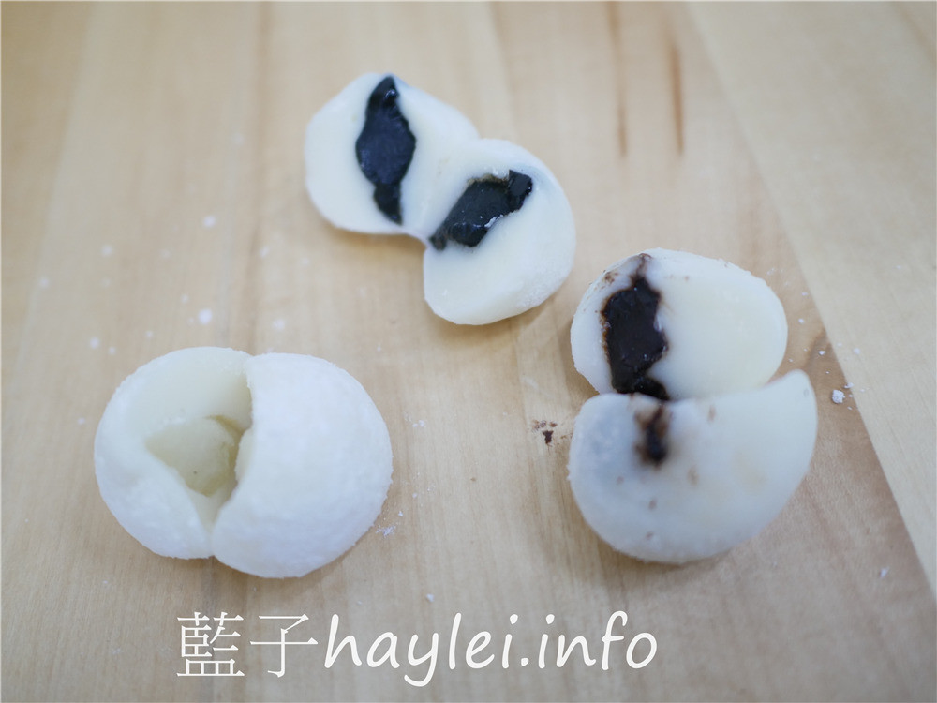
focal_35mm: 30
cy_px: 352
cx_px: 468
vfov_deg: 46.8
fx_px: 812
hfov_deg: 60.0
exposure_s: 1/60
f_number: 1.7
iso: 640
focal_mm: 15
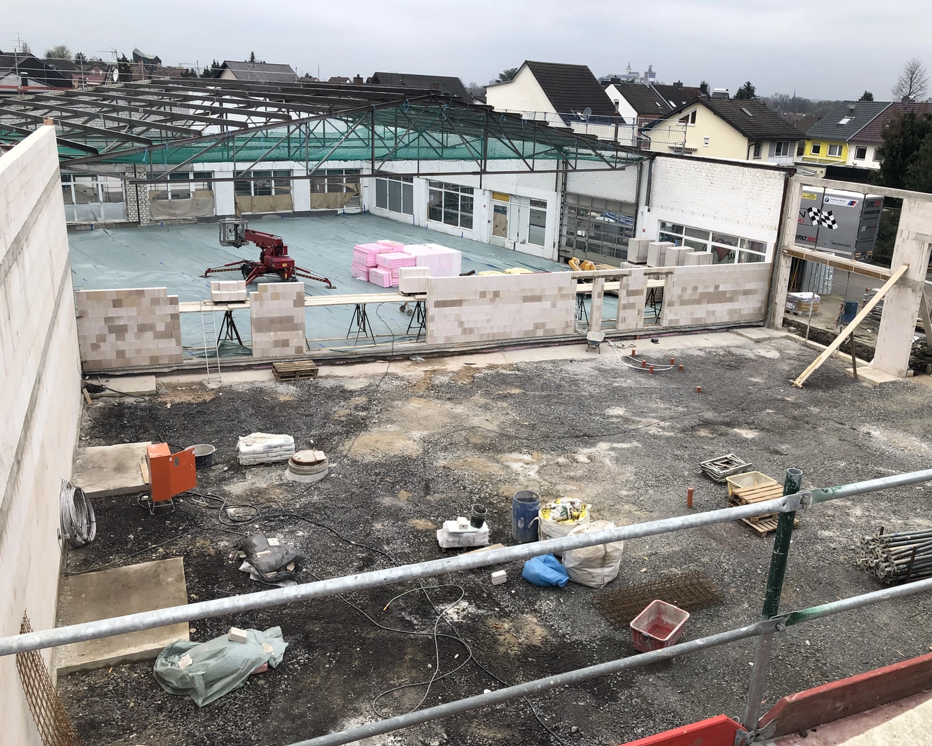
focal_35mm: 30
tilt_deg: -16.7
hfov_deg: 58.7
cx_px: 507
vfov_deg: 48.5
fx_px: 827
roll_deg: -3.5
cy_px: 374
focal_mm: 3.99
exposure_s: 1/360
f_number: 1.8
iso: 20
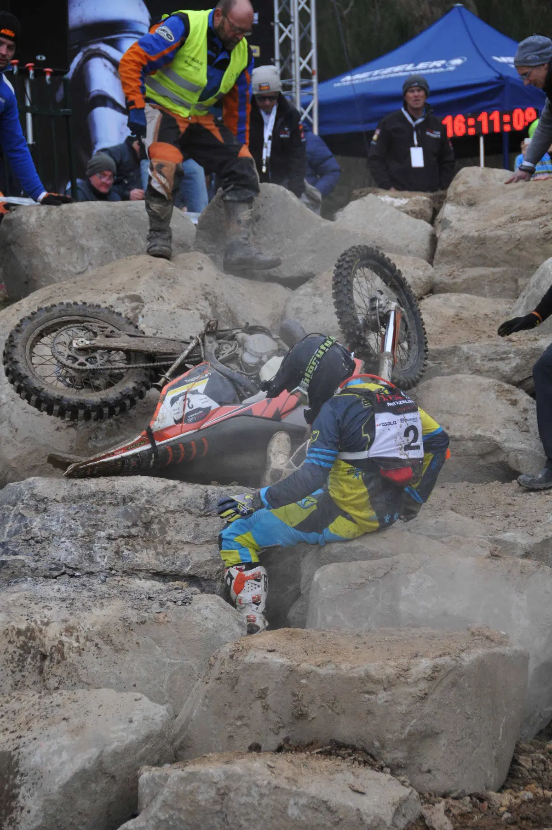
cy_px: 415
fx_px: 2836
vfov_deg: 16.7
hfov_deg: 11.1
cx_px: 276
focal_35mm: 123
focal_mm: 82
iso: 800
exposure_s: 1/640
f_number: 5
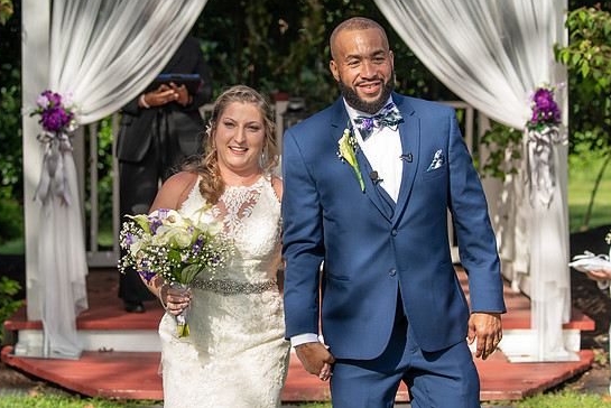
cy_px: 170
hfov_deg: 17.1
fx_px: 2038
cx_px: 295
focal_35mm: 120
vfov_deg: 11.4
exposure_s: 1/400
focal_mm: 86
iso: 50
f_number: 4
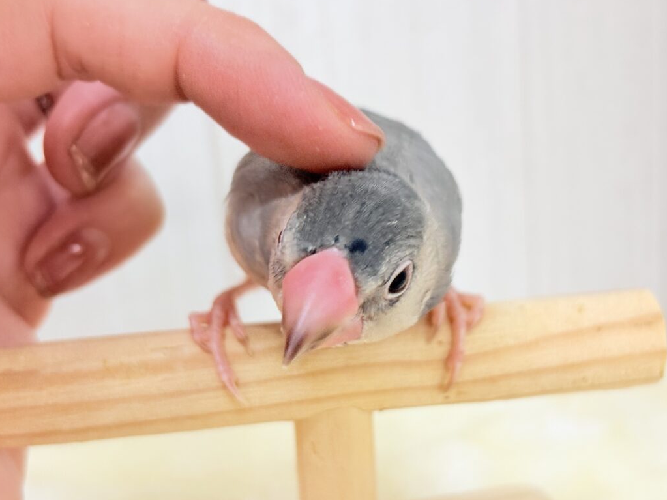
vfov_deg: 24.0
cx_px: 374
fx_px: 1175
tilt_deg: -12.9
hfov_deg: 31.7
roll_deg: +6.1
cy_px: 211
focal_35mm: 61
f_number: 1.6
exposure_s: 1/33
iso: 160
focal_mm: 5.96
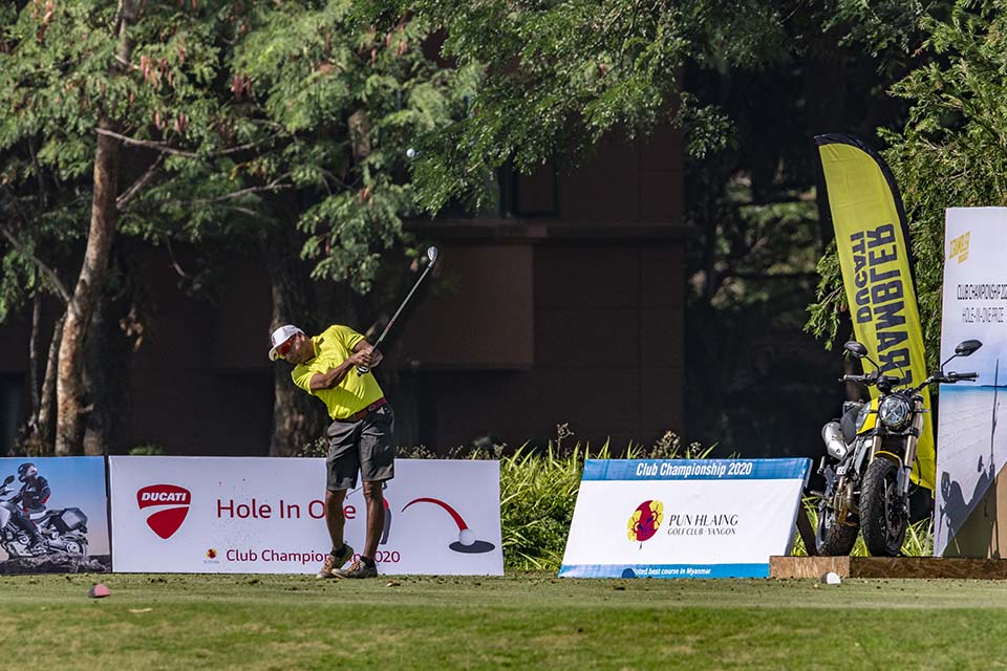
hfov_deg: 3.2
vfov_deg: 2.1
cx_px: 504
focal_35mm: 650
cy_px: 336
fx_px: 18181
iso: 450
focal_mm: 650
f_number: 9
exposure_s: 1/2000
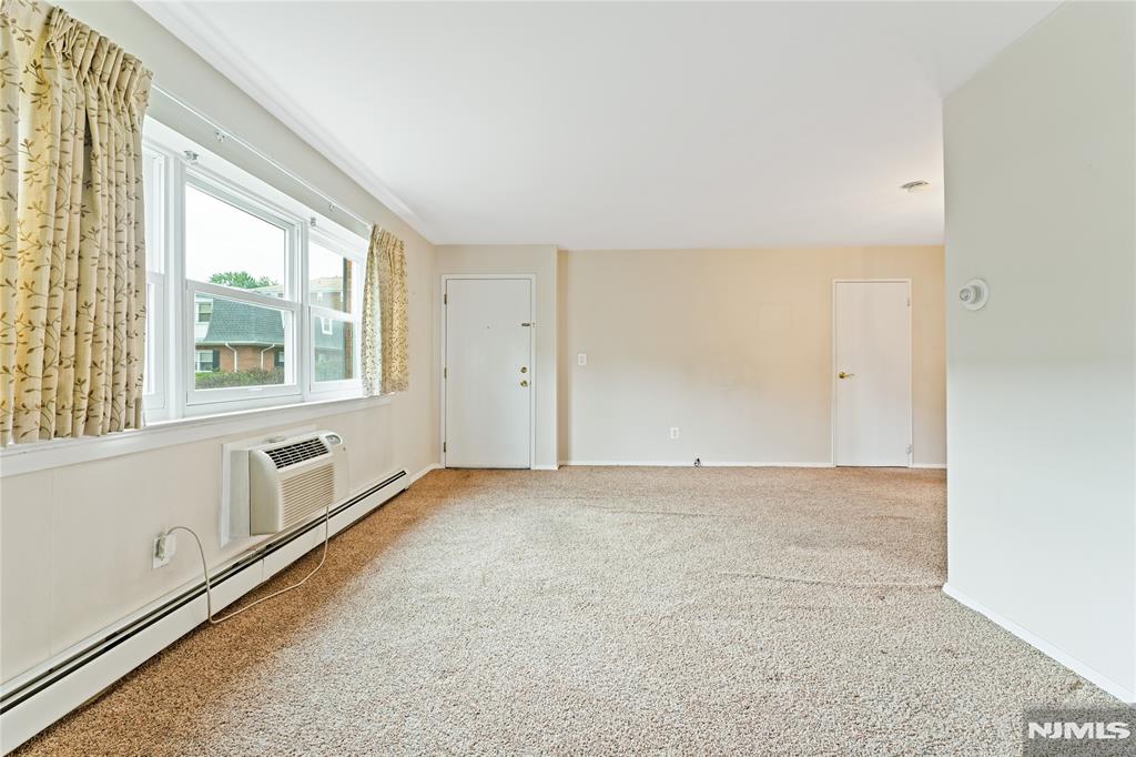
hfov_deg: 104.3
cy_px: 378
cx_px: 568
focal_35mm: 14
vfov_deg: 81.2
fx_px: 442
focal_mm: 14
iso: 100
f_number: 8
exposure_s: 1.6
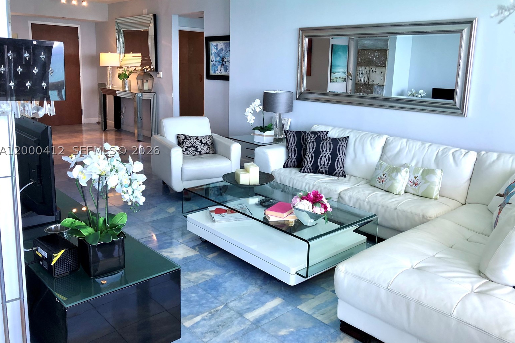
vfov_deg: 43.5
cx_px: 261
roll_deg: -2.7
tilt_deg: -10.2
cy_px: 150
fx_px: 429
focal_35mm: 30
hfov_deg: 61.9
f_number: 1.8
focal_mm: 3.99
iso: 32
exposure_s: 1/30
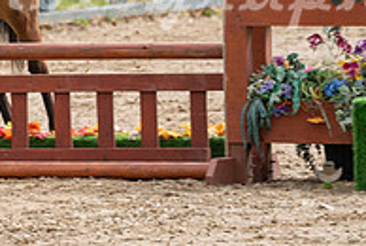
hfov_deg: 2.7
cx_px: -113
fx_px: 7779
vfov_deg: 1.8
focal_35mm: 764
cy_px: -118
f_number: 5.6
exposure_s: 1/320
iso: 125
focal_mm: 256
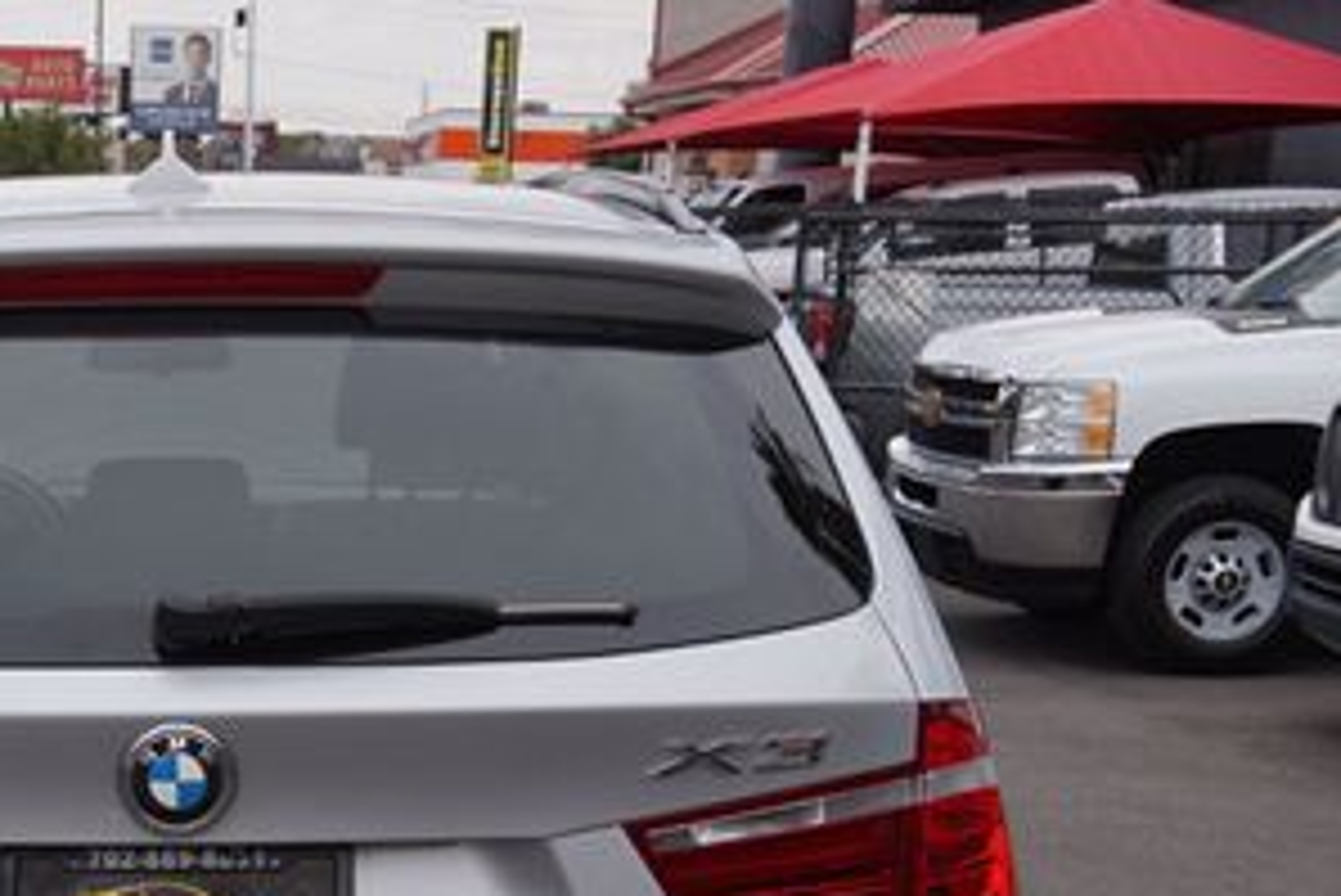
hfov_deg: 26.2
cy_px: 955
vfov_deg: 17.9
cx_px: 63
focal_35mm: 74
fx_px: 2760
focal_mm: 23
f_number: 6.3
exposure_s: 1/200
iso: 100
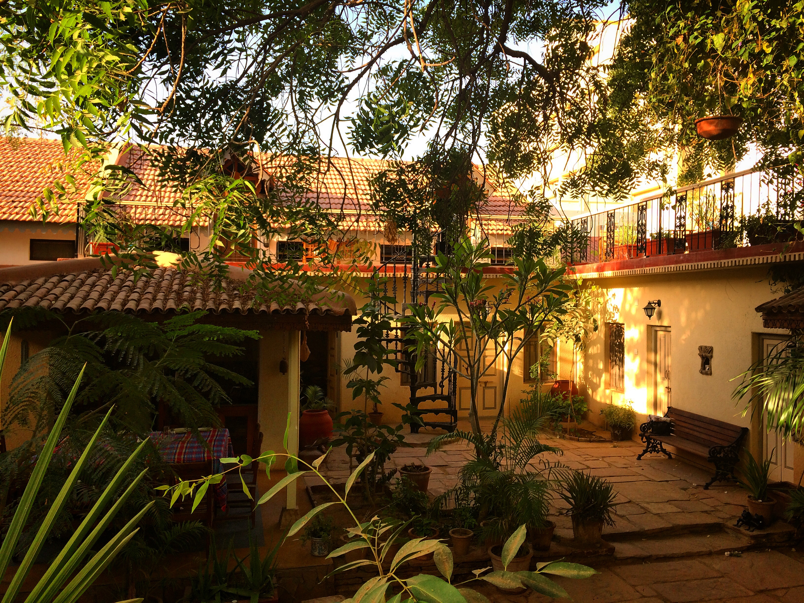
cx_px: 402
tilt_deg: +0.8
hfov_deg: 61.7
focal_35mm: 29
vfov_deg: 48.2
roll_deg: -0.9
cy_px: 302
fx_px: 674
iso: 32
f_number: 2.2
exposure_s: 1/308
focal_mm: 4.15
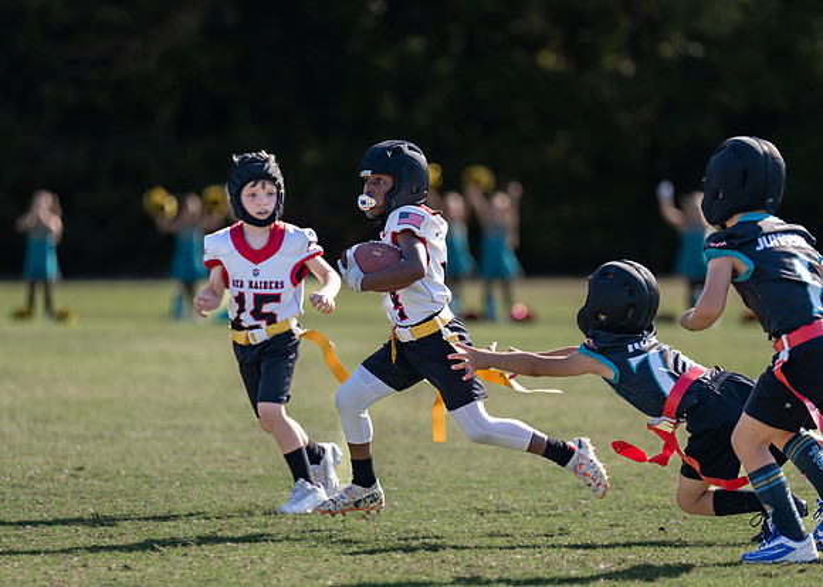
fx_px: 6701
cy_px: 292
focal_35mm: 287
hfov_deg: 7.0
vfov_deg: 5.0
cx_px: 417
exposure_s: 1/1250
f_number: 2.8
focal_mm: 200
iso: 100
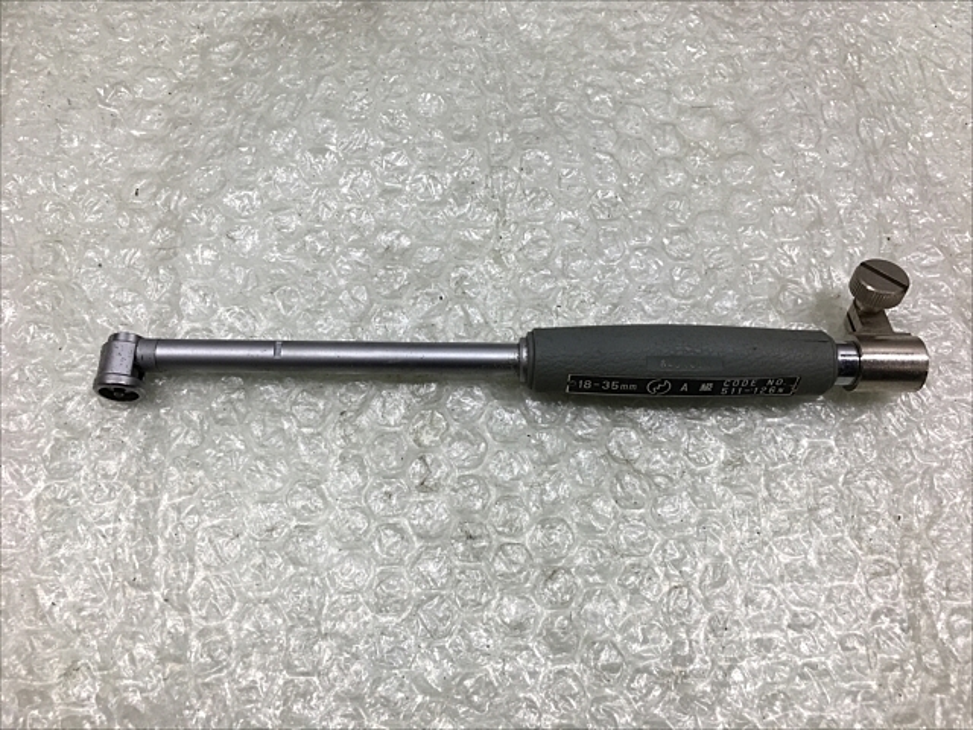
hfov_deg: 61.7
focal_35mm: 29
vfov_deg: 48.2
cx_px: 486
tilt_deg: -68.3
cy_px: 365
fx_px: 815
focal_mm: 4.15
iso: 25
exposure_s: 1/120
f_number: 2.2
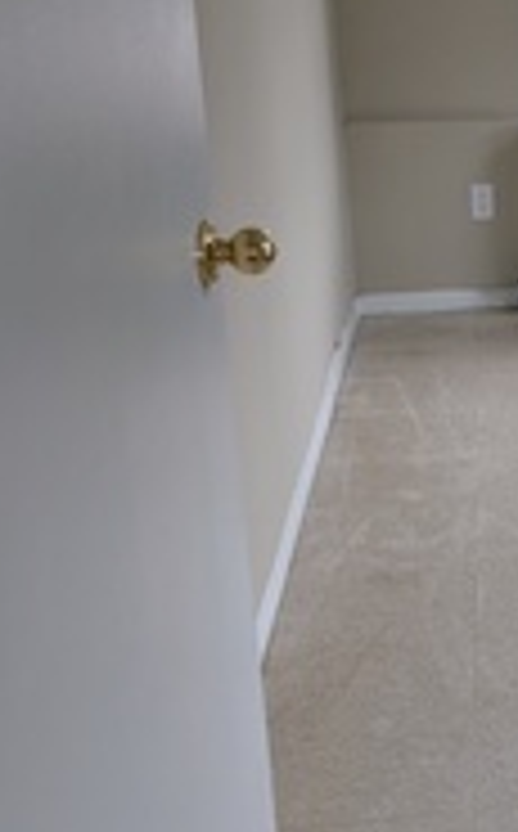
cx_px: 739
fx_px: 1565
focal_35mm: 69
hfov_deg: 17.2
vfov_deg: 29.5
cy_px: 238
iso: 24
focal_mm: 6.9
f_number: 1.68
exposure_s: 1/867
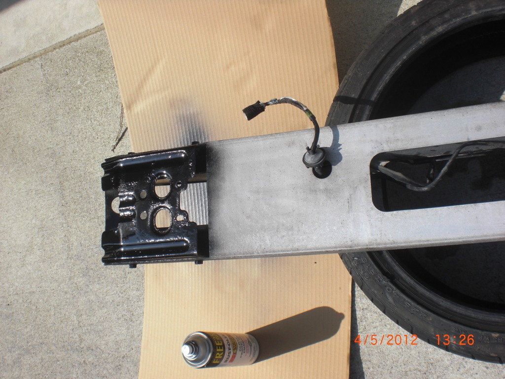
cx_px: 252
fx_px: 554
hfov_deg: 49.0
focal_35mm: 38
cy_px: 190
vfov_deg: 37.7
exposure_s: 1/500
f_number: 5.6
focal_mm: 6.3
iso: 64
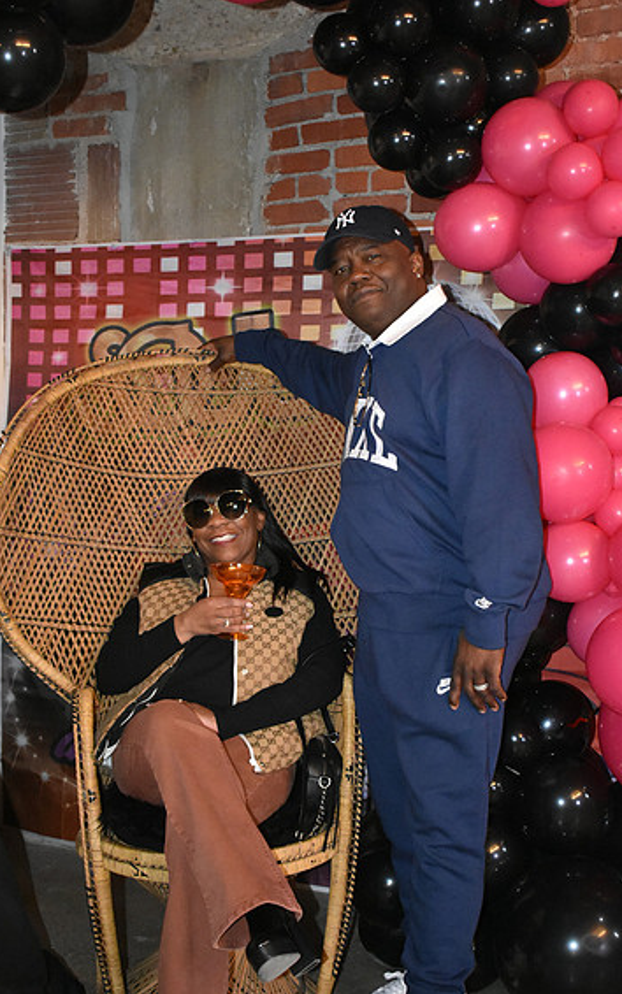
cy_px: 508
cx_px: 315
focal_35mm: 47
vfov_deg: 42.6
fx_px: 1274
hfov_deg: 27.4
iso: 6400
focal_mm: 30
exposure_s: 1/60
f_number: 4.2
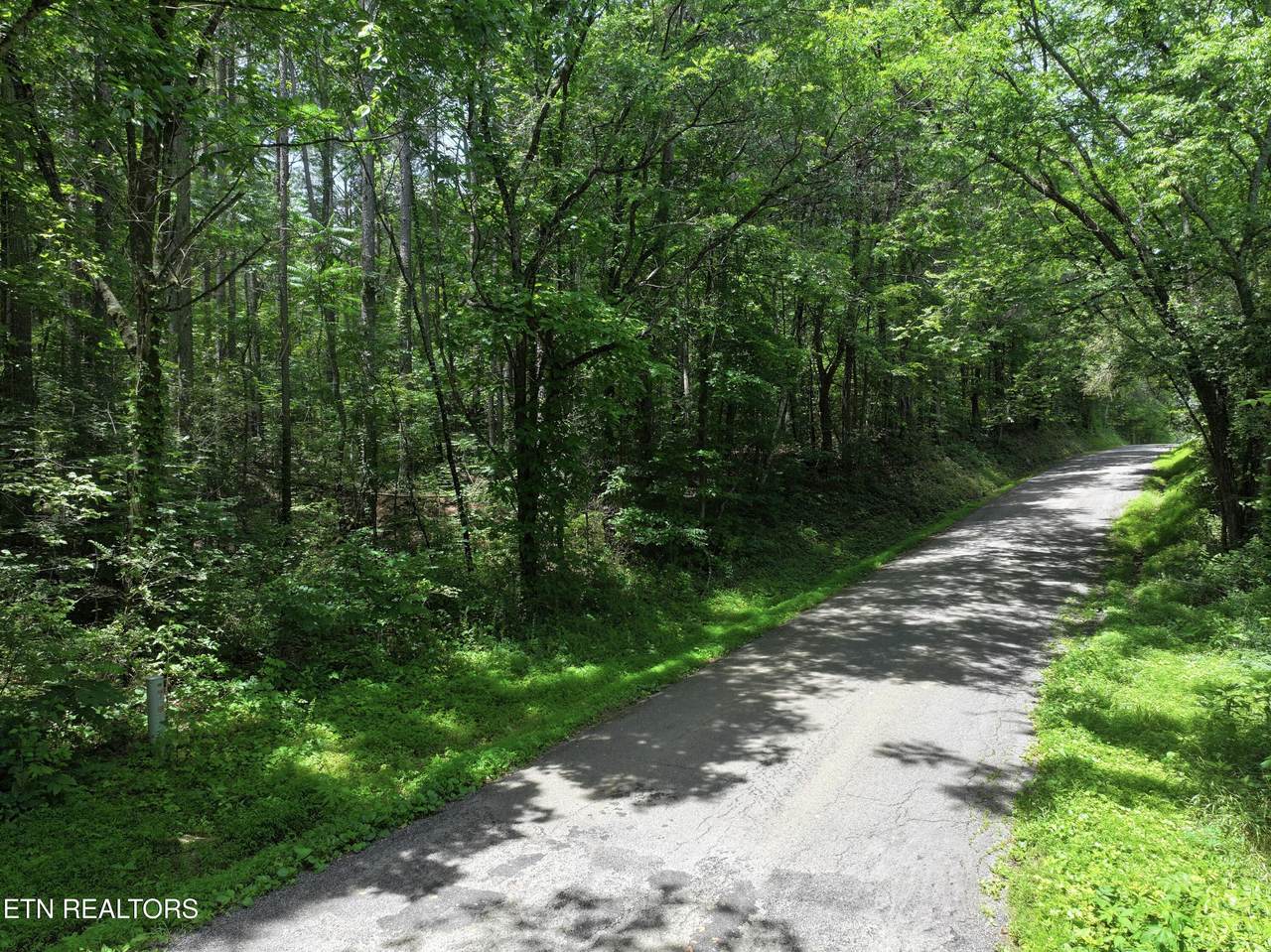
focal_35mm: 24
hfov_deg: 71.6
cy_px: 476
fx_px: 881
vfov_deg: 56.8
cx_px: 636
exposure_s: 1/640
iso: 150
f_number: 2.8
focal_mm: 12.29
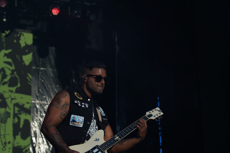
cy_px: 76
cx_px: 115
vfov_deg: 13.0
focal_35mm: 105
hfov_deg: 19.5
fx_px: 671
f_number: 7.1
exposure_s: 1/400
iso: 100
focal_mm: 105
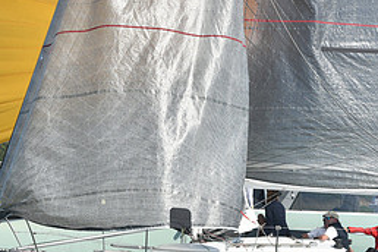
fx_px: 2362
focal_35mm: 225
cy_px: 245
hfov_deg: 9.1
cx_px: 202
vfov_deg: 6.1
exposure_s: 1/1000
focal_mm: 100
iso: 320
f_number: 10
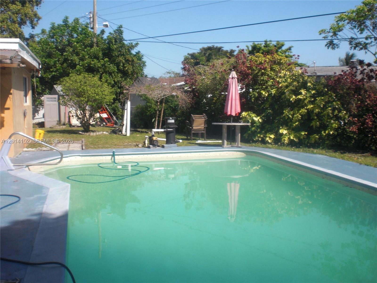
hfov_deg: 49.0
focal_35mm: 38
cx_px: 188
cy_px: 142
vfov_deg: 37.7
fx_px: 414
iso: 64
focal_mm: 6.3
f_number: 5.6
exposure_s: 1/250
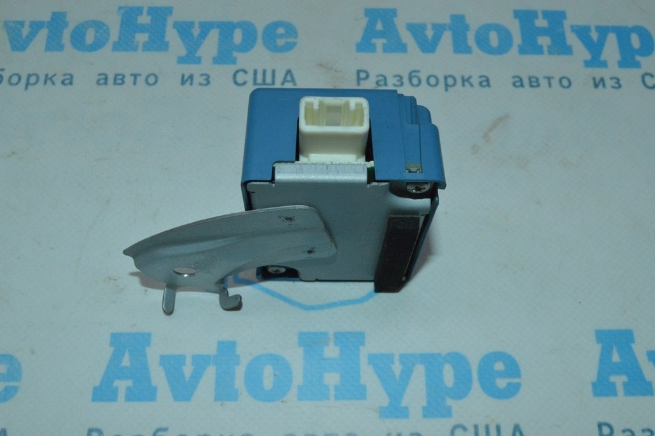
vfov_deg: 33.0
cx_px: 328
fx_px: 736
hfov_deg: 48.0
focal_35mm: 40
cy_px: 218
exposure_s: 1/200
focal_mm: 27
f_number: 16
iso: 2500
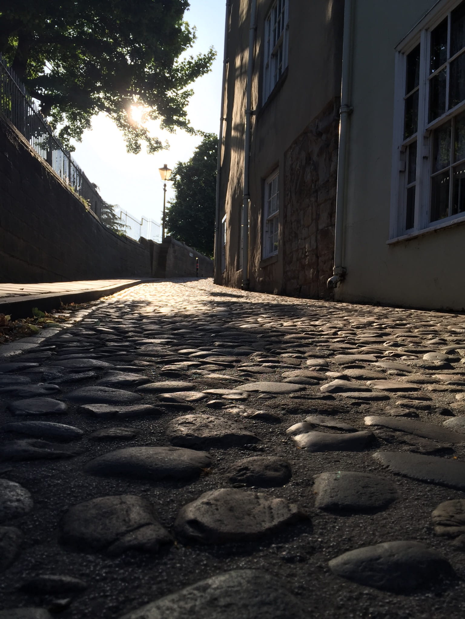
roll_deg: -2.4
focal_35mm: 29
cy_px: 310
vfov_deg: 61.7
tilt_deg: +1.5
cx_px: 232
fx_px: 519
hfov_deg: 48.2
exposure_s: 1/989
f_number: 2.2
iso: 32
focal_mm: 4.15
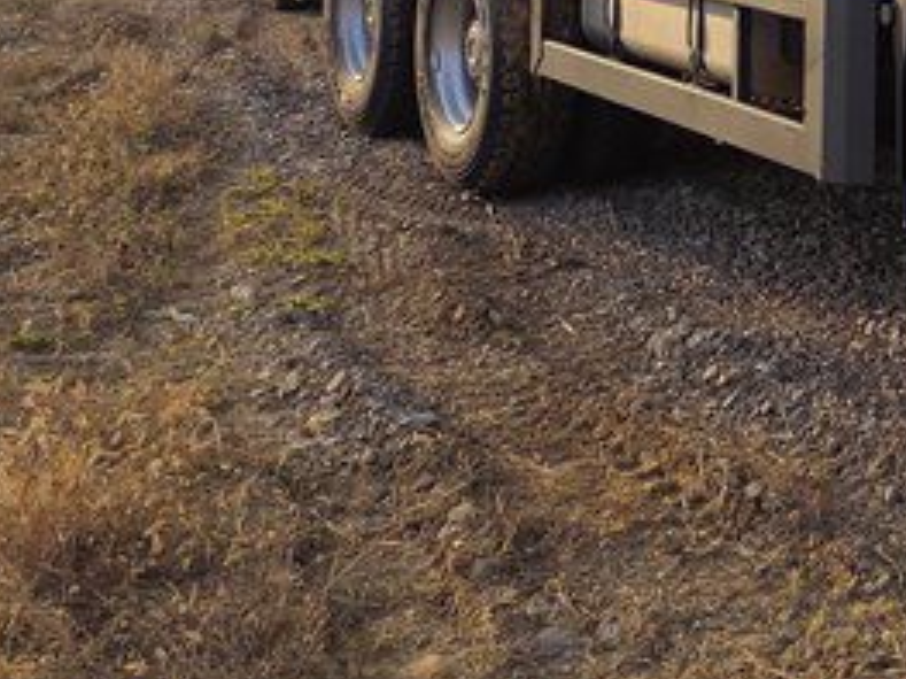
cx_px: 1226
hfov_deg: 23.9
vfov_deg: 18.6
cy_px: -331
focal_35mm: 70
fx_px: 1831
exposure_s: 1/1320
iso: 50
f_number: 1.65
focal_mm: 6.14
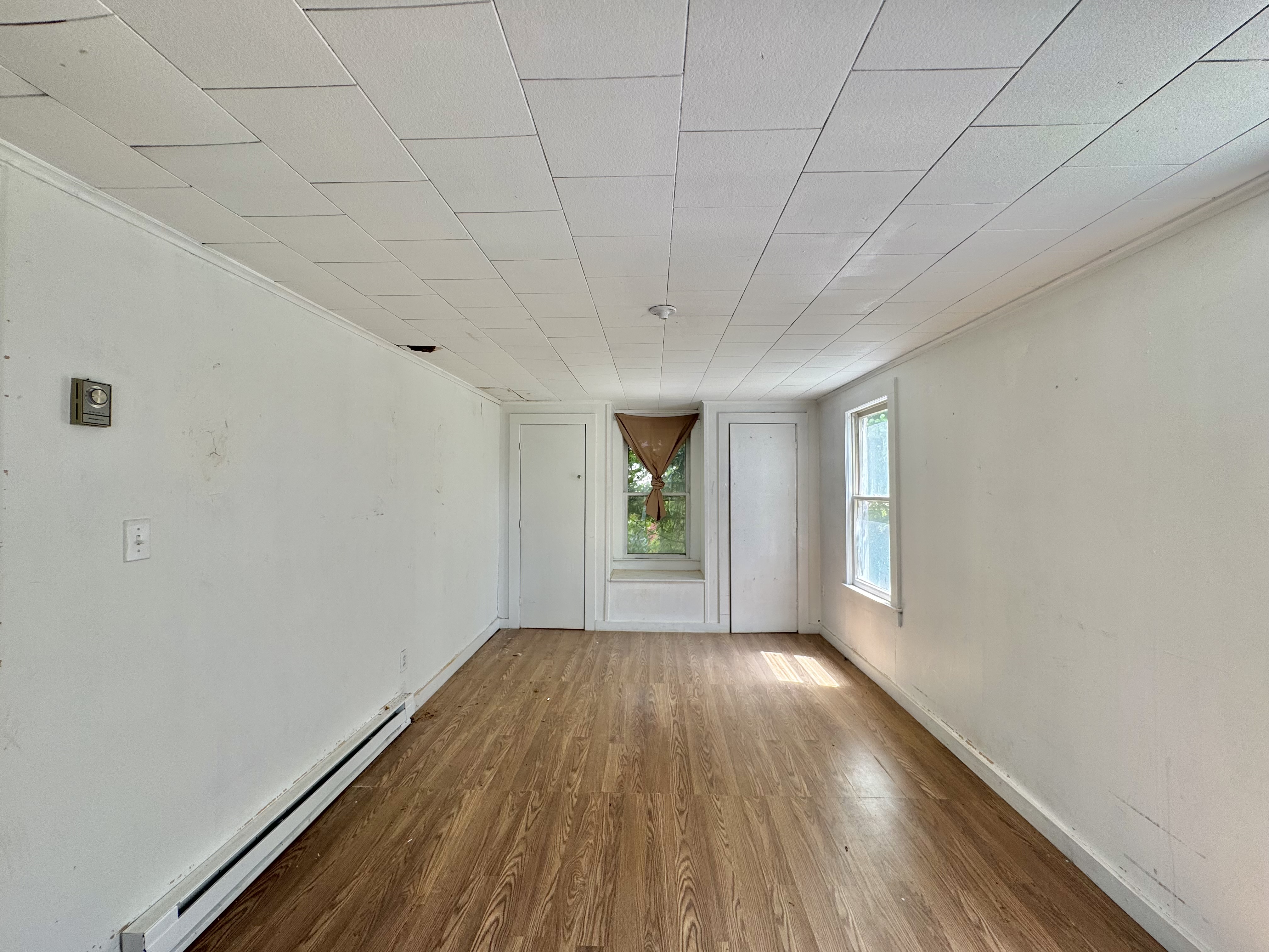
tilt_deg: +0.3
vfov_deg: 85.7
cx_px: 634
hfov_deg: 102.1
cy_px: 476
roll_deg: +0.5
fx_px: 513
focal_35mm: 14
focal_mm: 2.22
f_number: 2.2
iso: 40
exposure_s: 1/111
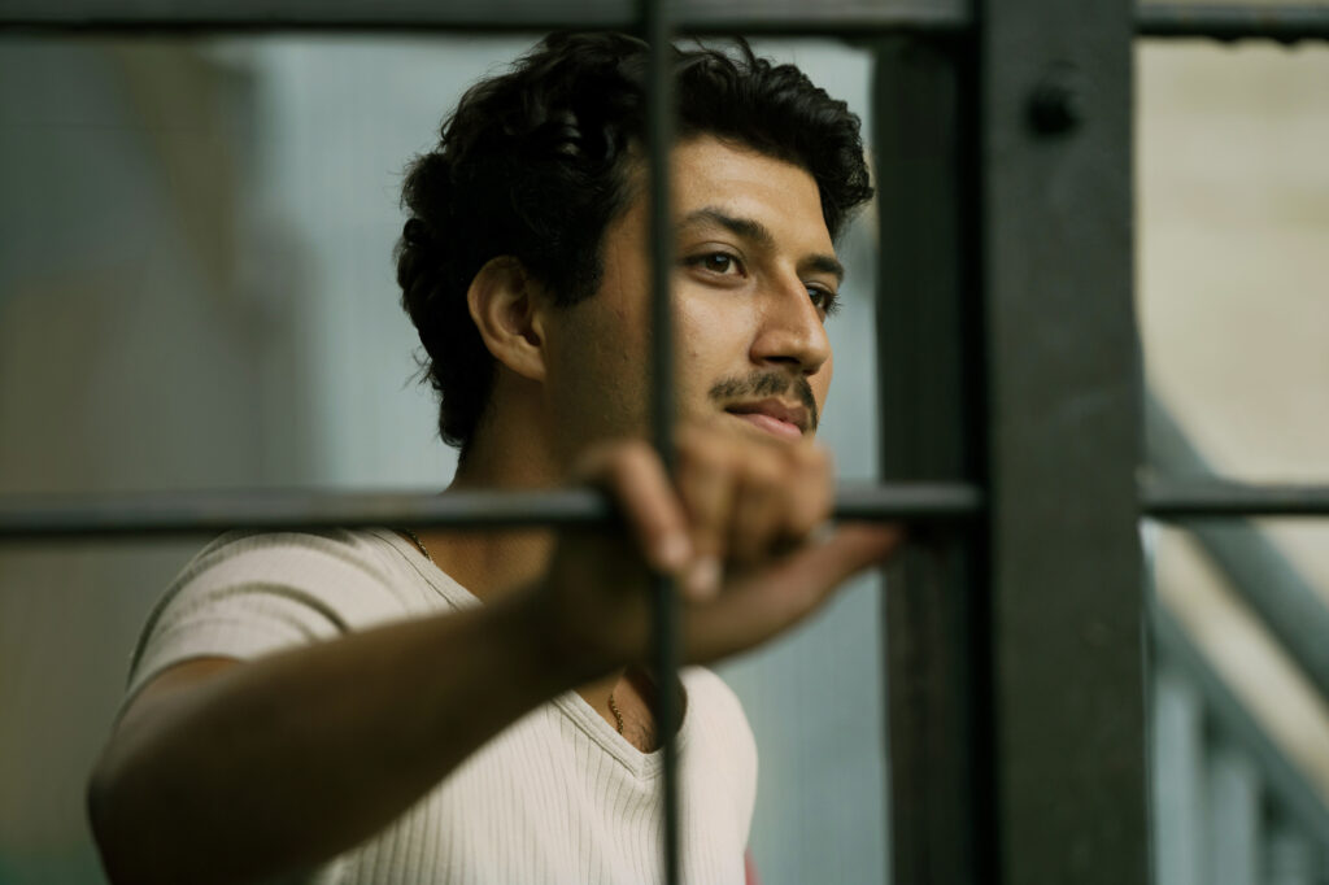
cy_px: 442
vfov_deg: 9.1
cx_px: 664
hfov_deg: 13.6
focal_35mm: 151
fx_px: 5572
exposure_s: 1/320
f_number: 3.5
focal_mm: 151
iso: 800
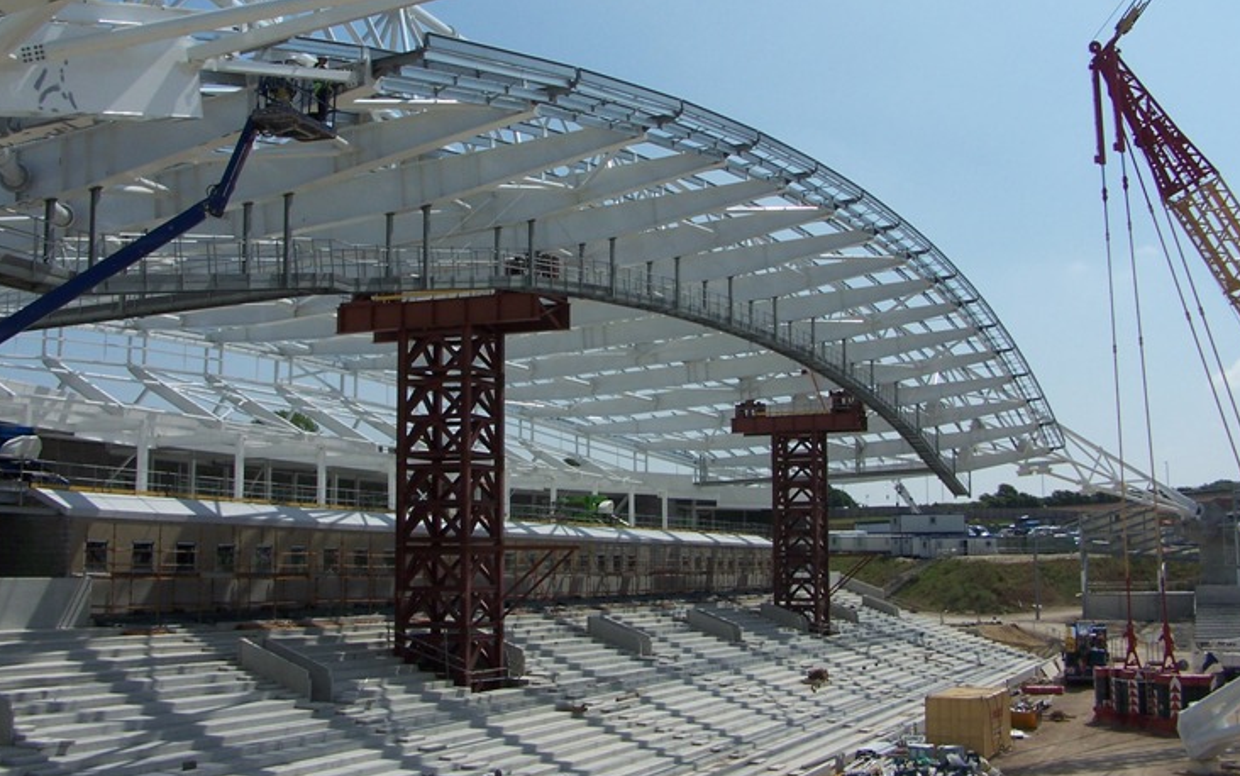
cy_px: 313
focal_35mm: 44
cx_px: 584
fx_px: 1487
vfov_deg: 29.2
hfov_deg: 45.2
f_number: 5.6
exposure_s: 1/1000
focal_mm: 6.3
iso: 80
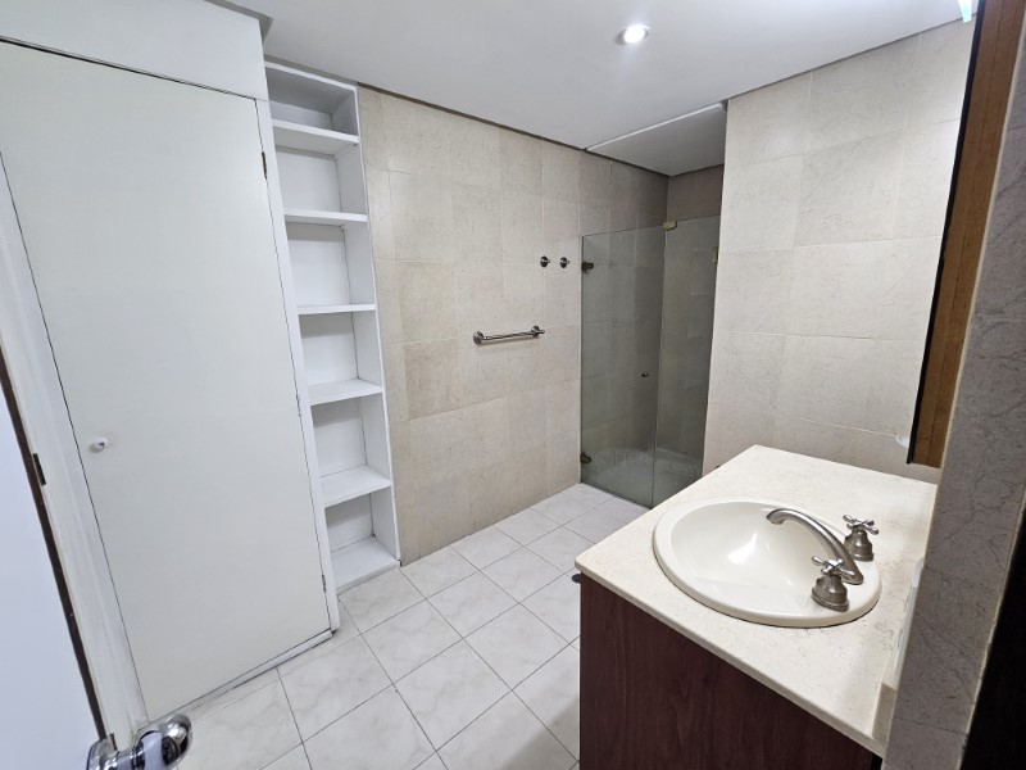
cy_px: 385
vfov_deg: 89.9
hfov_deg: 106.2
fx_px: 385
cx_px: 513
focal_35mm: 13
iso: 80
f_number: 2.2
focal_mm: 2.2
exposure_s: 1/60
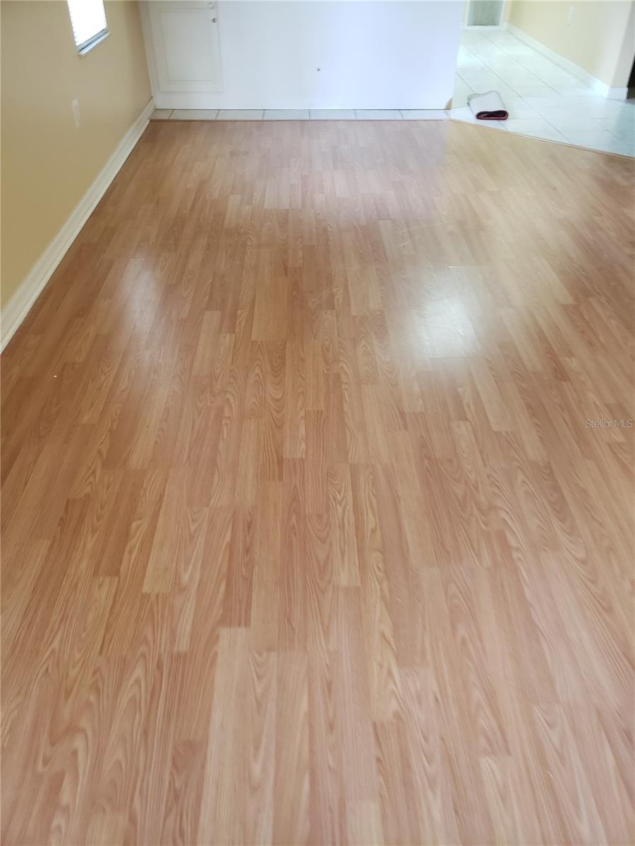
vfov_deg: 67.3
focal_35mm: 26
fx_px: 636
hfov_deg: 53.1
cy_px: 423
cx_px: 318
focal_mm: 4.3
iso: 320
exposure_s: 1/10
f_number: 2.4
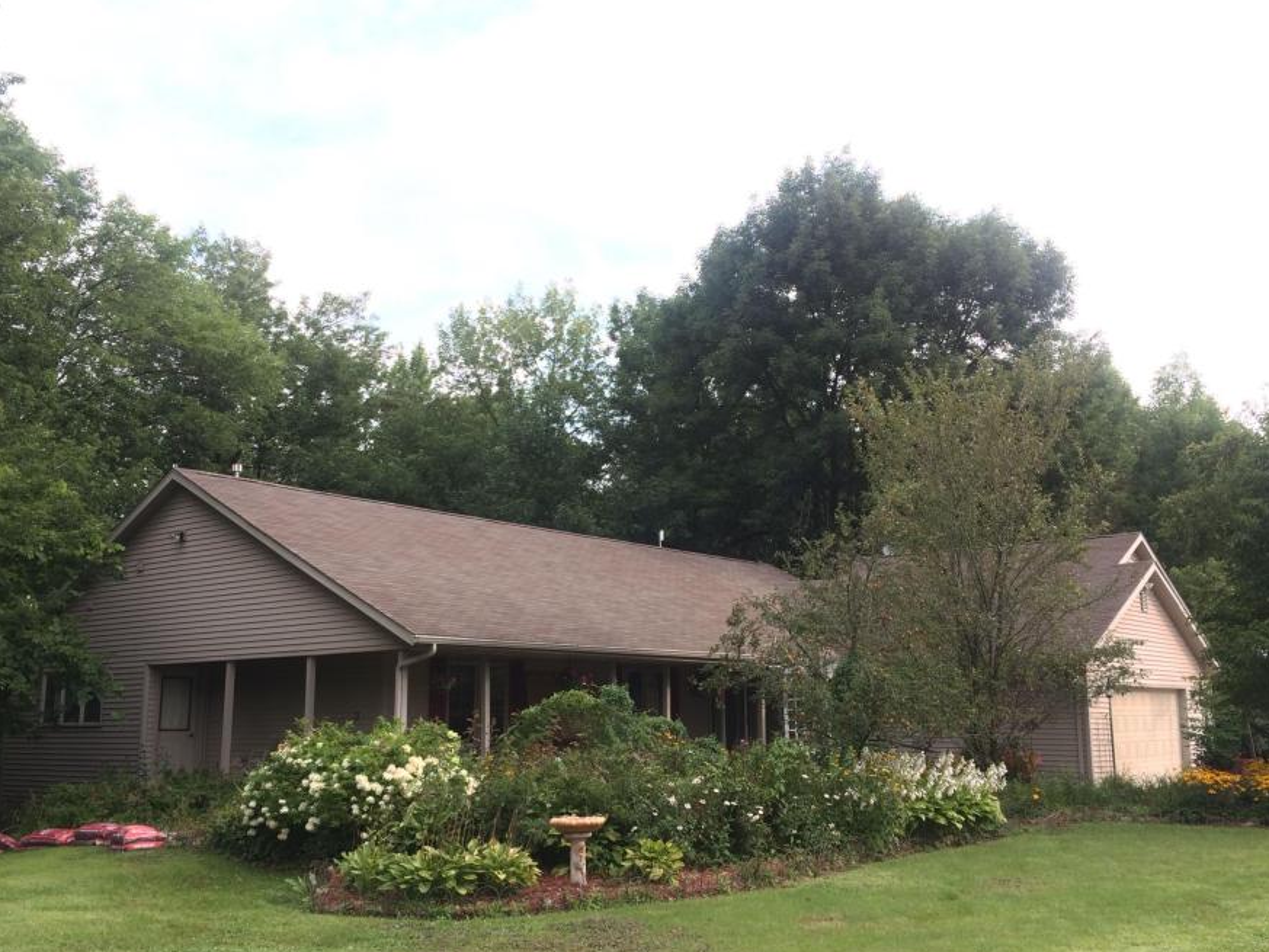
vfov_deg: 41.8
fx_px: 1247
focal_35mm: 34
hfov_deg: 53.9
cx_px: 648
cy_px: 504
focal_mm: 4.15
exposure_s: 1/132
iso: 32
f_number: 2.2
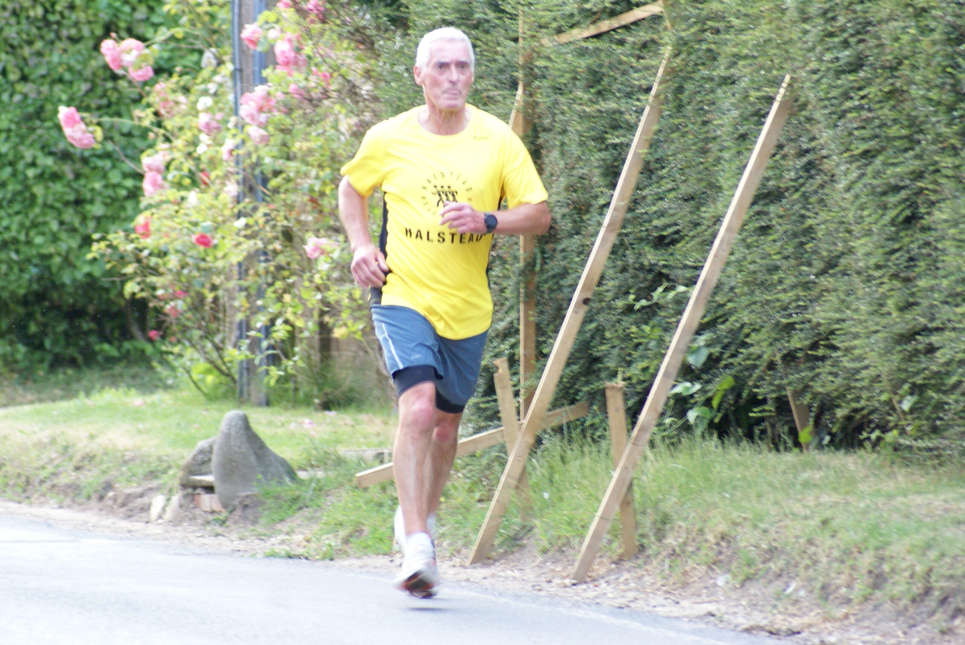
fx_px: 9254
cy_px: 322
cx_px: 482
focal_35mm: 345
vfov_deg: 4.0
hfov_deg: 6.0
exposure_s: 1/50
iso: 800
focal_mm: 230
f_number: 5.6
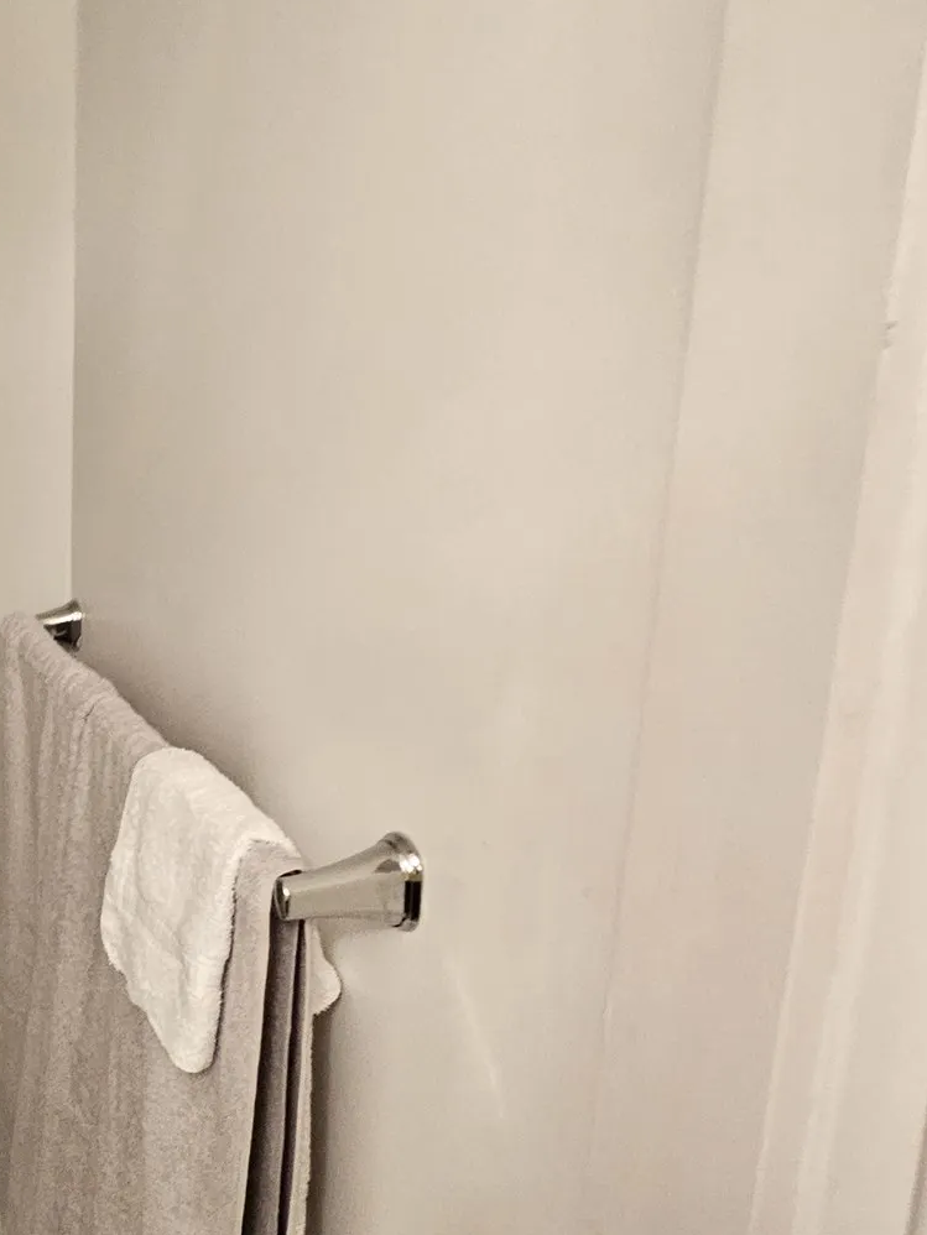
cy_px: 568
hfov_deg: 39.7
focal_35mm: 30
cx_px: -51
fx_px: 1071
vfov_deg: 59.9
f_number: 2.2
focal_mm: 2.2
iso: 200
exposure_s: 1/60
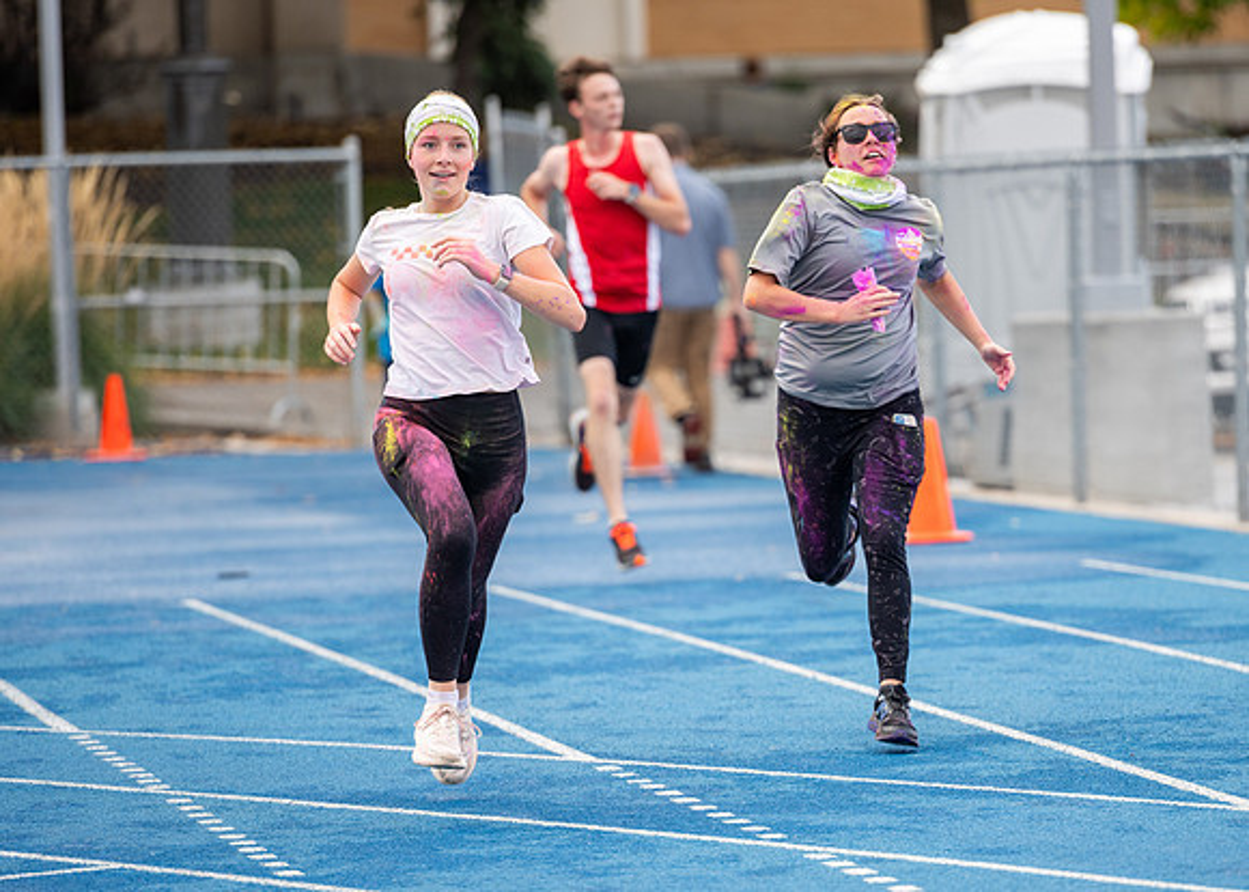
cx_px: 767
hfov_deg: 8.1
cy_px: 532
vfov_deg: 5.8
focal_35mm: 250
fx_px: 8871
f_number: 2.8
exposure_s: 1/640
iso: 125
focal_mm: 200
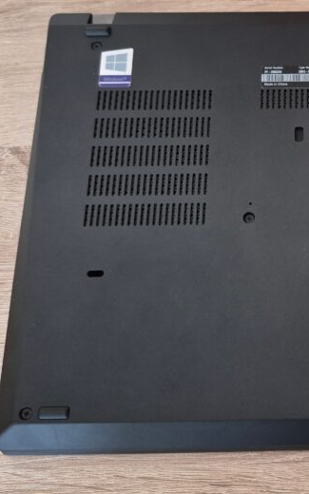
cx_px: 346
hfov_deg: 24.9
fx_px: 647
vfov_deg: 41.6
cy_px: 198
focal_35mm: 48
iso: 640
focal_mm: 5.4
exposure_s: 1/38
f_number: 1.8
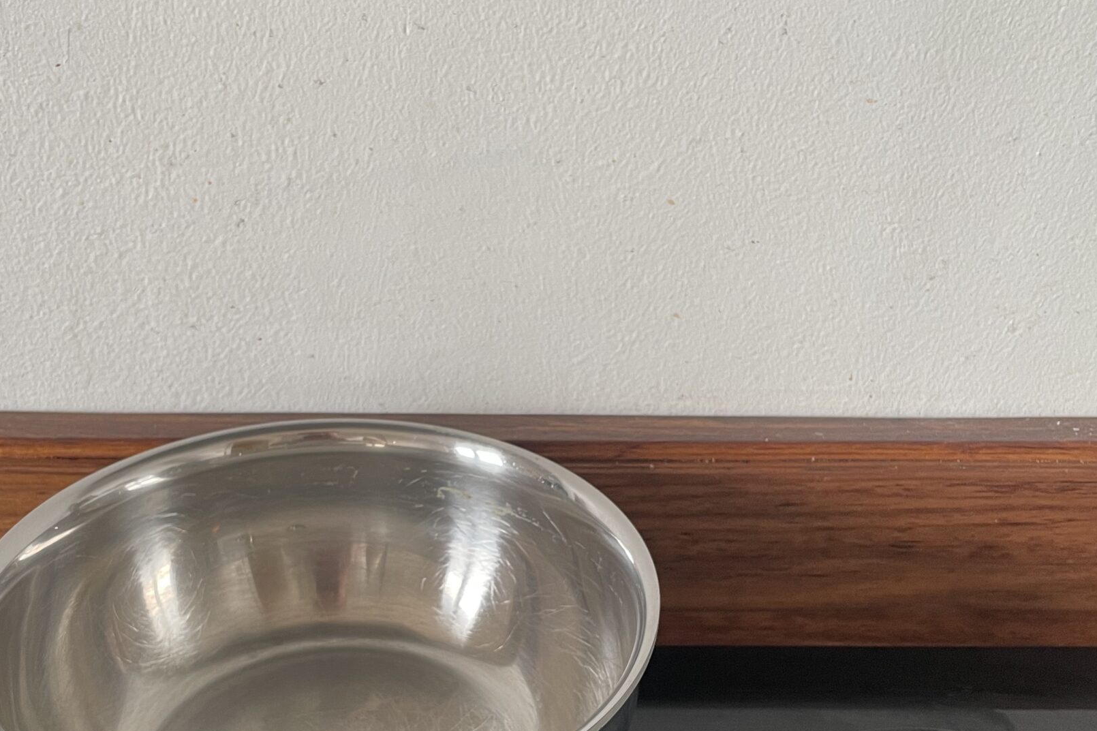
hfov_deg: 45.4
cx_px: 511
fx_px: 1310
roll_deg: -0.4
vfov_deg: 30.6
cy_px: 555
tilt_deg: -32.3
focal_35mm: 43
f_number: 1.6
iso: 125
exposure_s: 1/91
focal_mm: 4.2
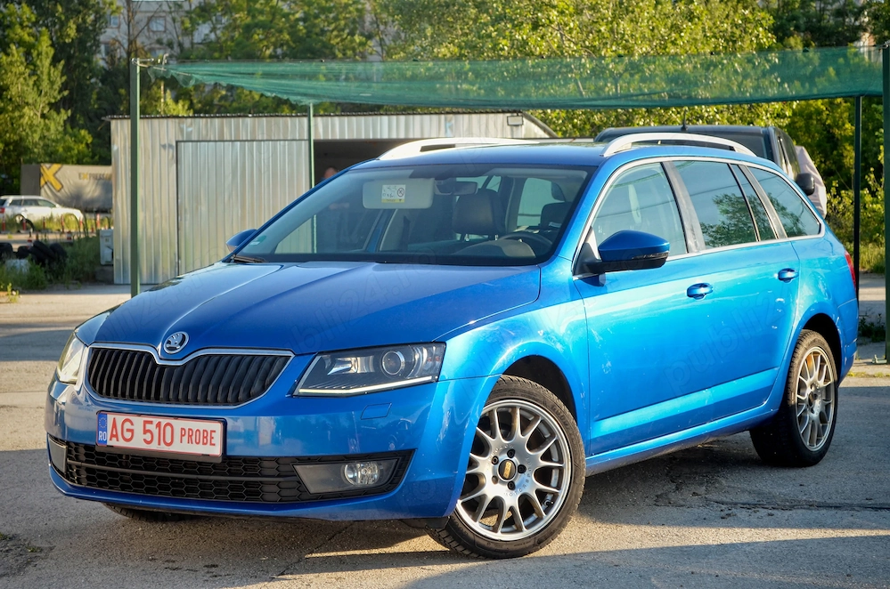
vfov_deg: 16.5
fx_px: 2036
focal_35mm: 82
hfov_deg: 24.7
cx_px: 445
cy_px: 294
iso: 200
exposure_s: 1/160
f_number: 5.6
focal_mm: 55
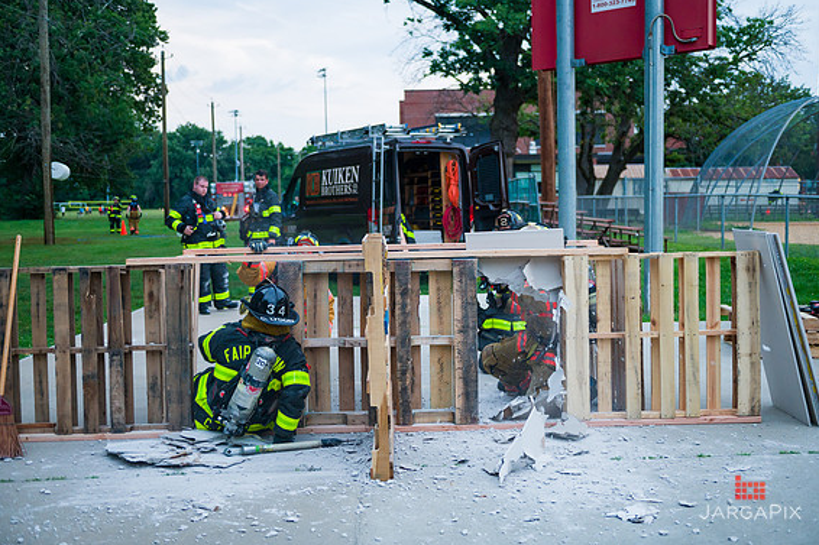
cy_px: 272
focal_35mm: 41
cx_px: 418
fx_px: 932
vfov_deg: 32.6
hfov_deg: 47.4
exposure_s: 1/200
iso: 1600
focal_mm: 40
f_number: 3.2
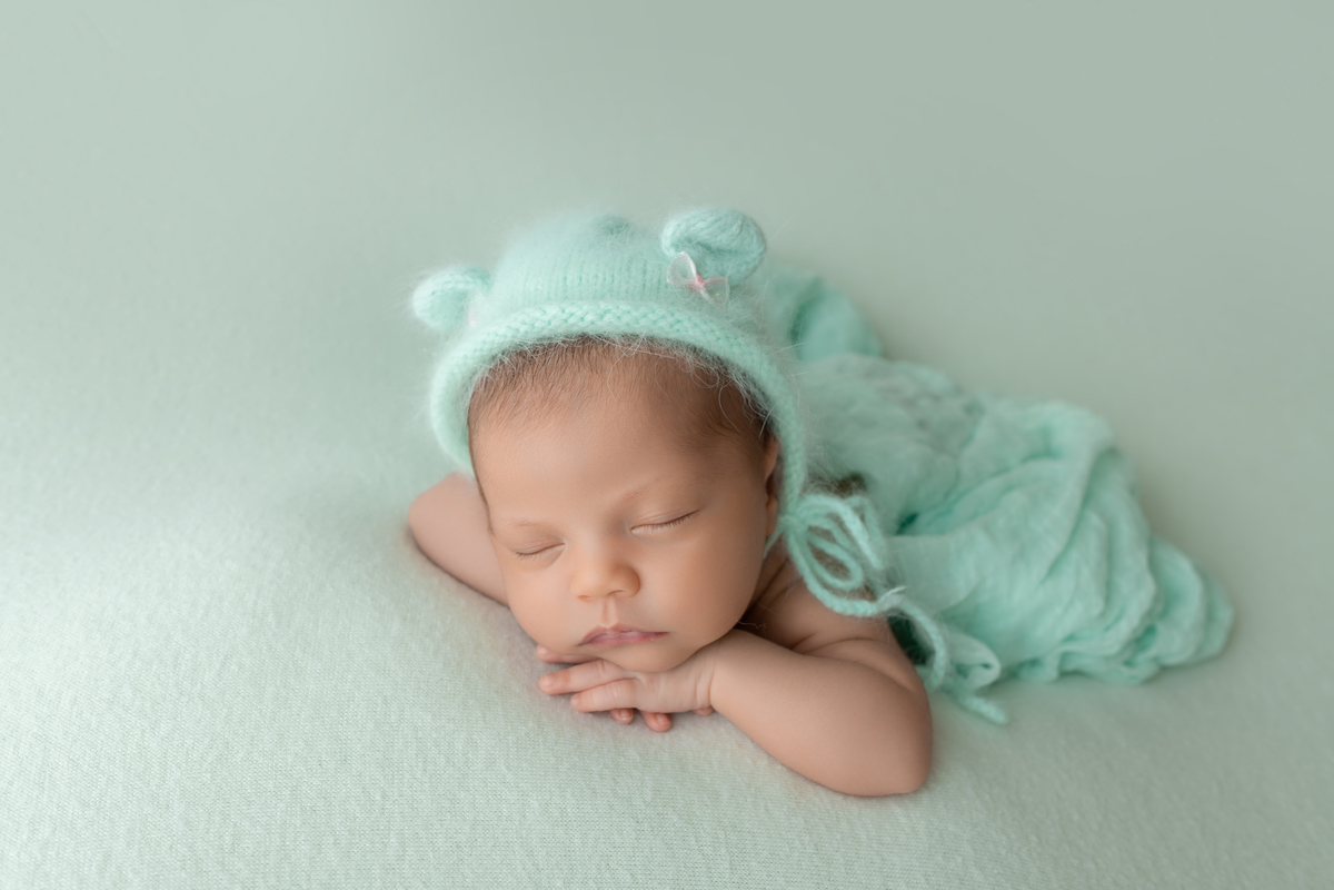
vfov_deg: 46.4
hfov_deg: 65.5
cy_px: 445
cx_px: 667
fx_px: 1037
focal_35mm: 28
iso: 100
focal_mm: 28
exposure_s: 1/200
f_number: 4.5
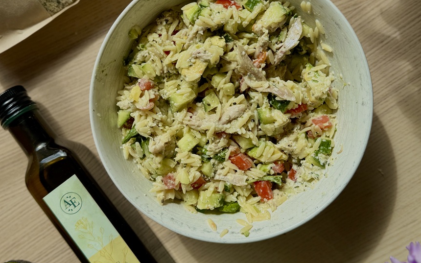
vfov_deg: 36.0
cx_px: 209
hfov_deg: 55.3
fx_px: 401
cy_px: 94
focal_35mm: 35
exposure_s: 1/1980
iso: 80
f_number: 1.78
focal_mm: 6.76
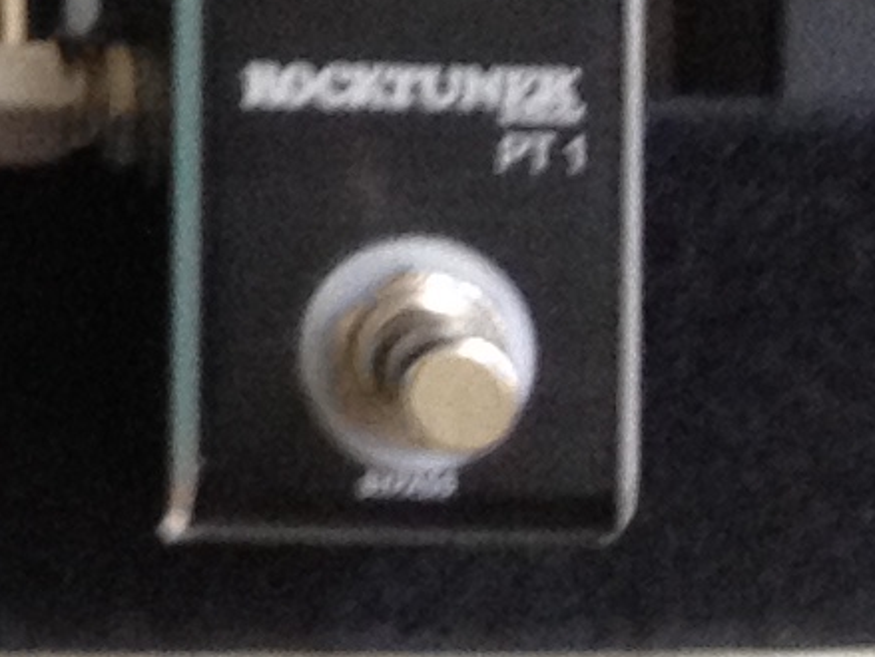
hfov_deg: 7.1
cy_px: -1224
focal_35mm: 260
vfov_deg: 5.4
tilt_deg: -85.5
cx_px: -1377
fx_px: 6577
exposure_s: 1/20
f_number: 2.4
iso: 125
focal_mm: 4.28
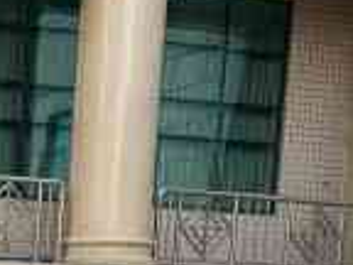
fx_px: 1285
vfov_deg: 10.9
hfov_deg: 14.3
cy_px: 492
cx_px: -230
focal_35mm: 126
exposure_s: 1/130
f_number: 1.8
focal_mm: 4.25
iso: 25
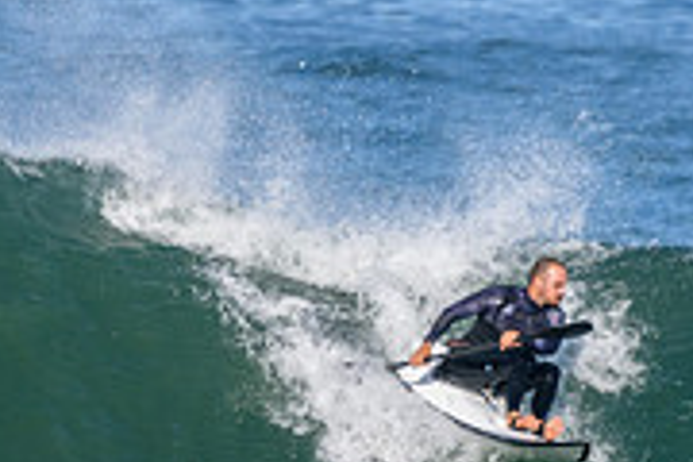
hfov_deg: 1.1
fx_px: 36283
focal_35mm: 1885
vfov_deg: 0.7
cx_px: 581
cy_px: 491
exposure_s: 1/2000
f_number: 5.6
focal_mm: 390
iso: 360
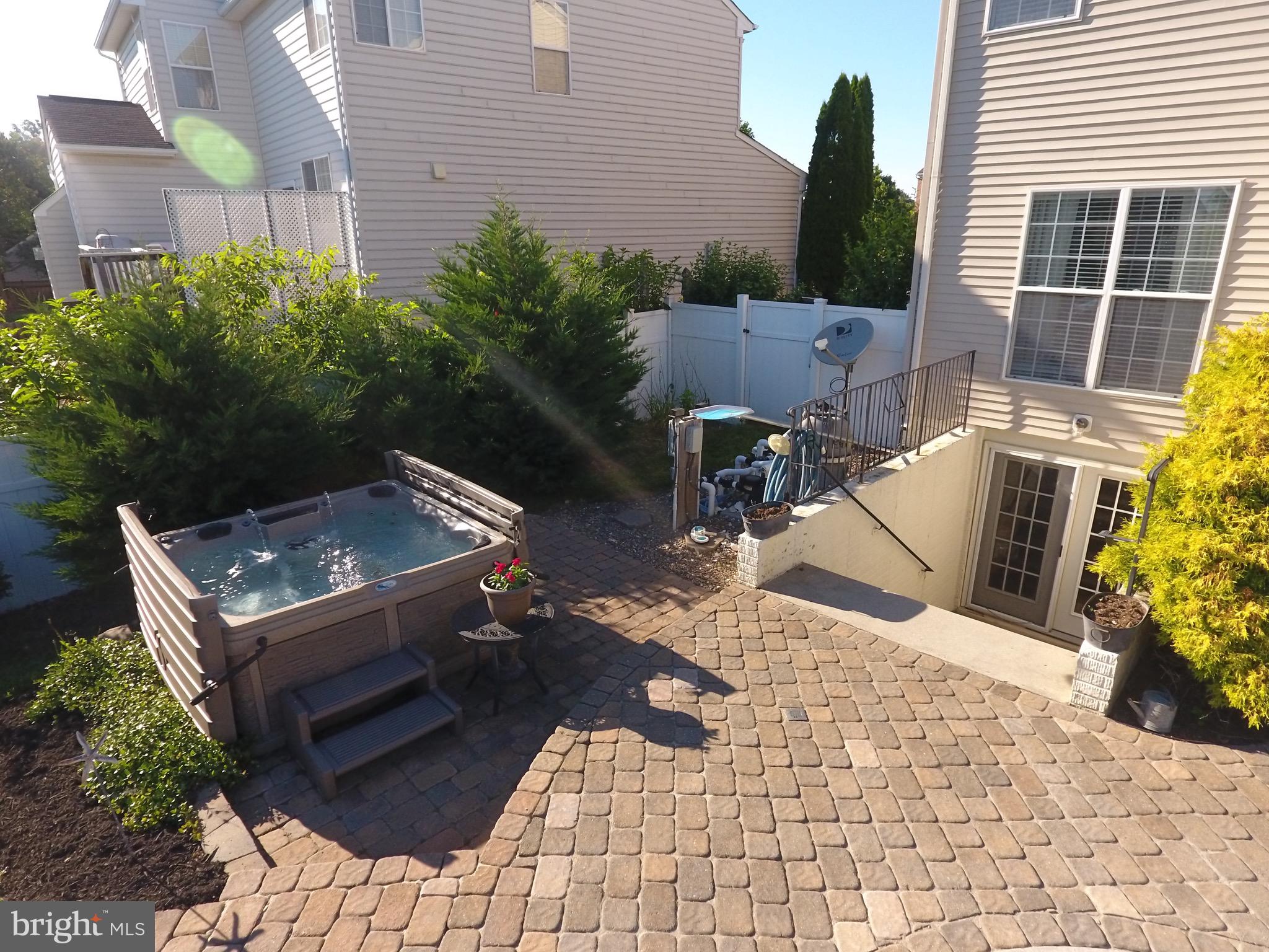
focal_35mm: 20
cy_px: 476
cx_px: 634
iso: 400
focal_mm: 3.61
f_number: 2.8
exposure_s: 1/1600
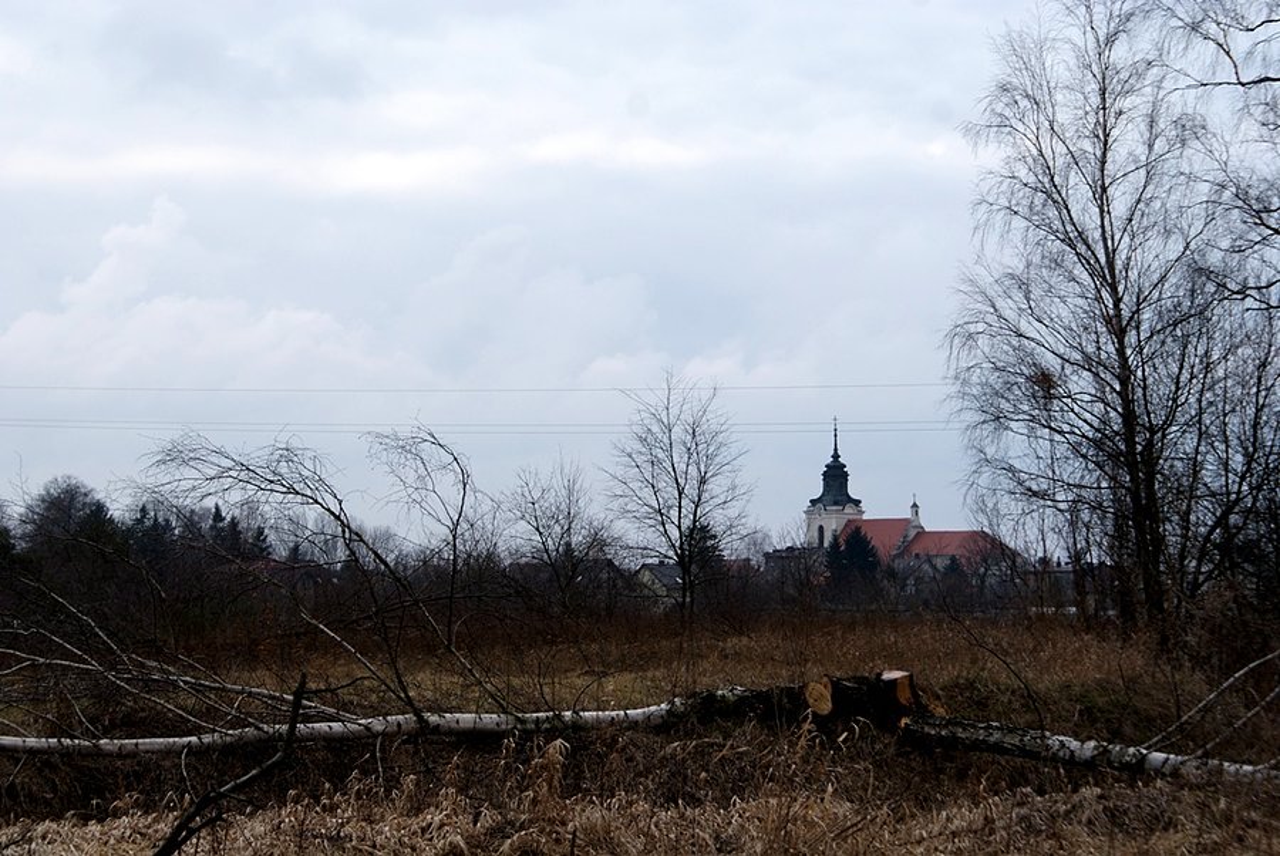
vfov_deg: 13.1
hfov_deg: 19.4
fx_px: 3737
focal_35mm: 105
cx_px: 640
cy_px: 428
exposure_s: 1/160
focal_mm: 70
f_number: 8
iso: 100
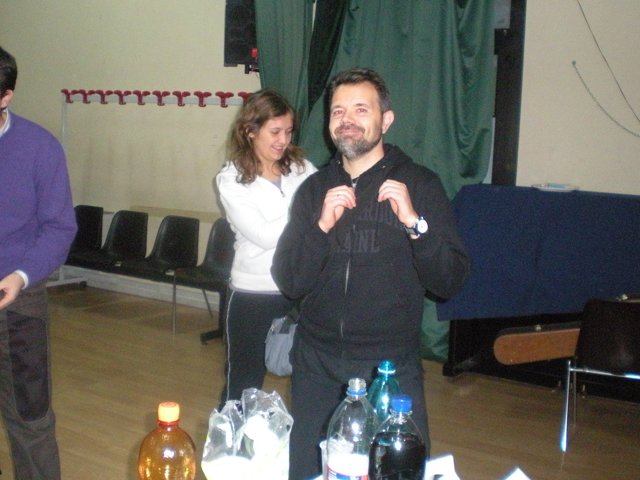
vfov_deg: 32.8
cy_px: 203
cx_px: 293
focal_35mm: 44
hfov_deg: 42.9
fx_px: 813
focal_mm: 6.3
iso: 748
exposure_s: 1/60
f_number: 3.1
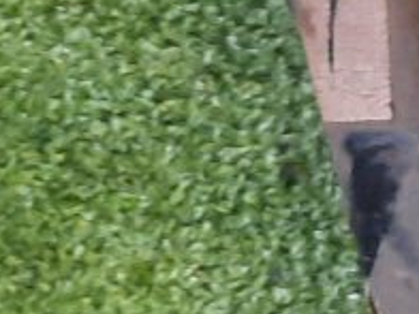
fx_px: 2227
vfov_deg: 7.7
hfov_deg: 8.7
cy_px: -335
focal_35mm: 184
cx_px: 1298
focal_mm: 4.6
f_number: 2
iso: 426
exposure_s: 1/25
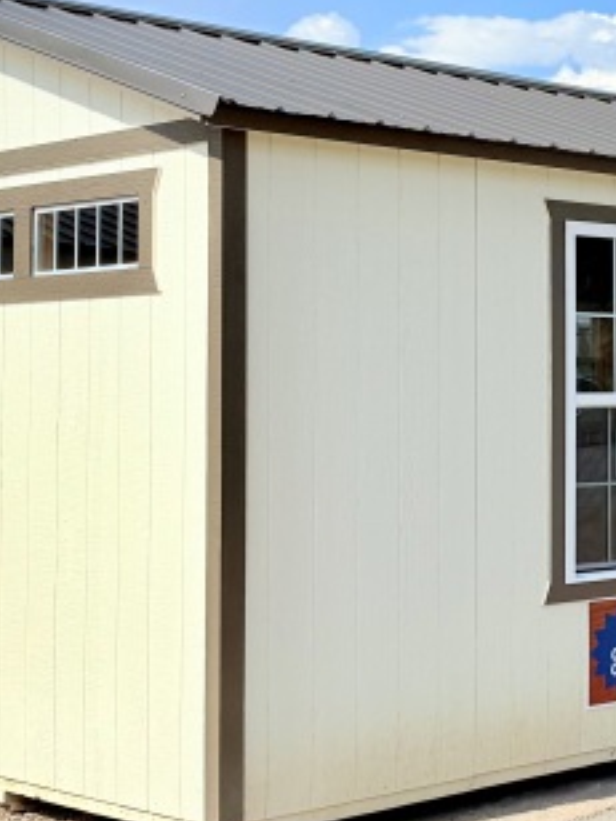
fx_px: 1922
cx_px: 597
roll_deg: -1.2
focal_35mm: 81
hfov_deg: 17.8
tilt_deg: +3.9
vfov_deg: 24.1
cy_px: 328
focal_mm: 5.96
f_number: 1.6
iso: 50
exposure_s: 1/5348
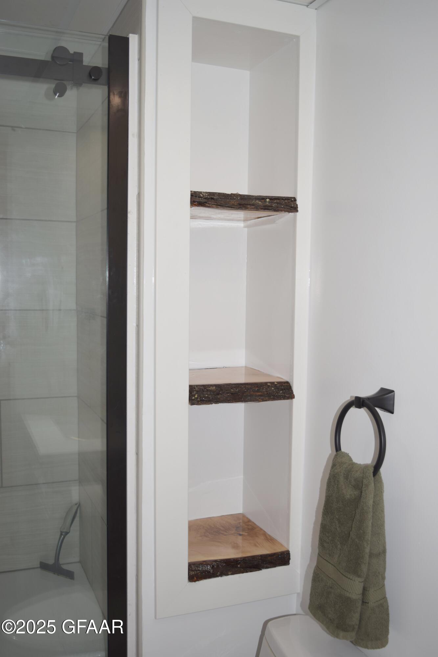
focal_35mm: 36
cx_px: 219
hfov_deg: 36.9
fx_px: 657
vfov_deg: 53.1
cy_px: 328
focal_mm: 24
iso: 100
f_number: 4
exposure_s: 1/200
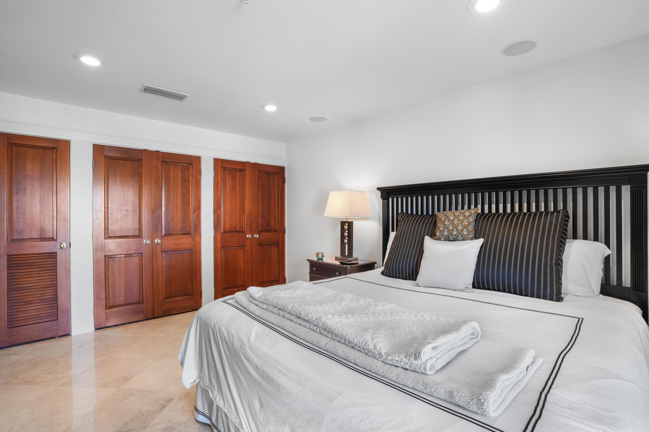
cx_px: 324
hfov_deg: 96.7
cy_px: 216
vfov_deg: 73.7
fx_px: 288
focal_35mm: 16
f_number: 11
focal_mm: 16
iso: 800
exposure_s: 1/5
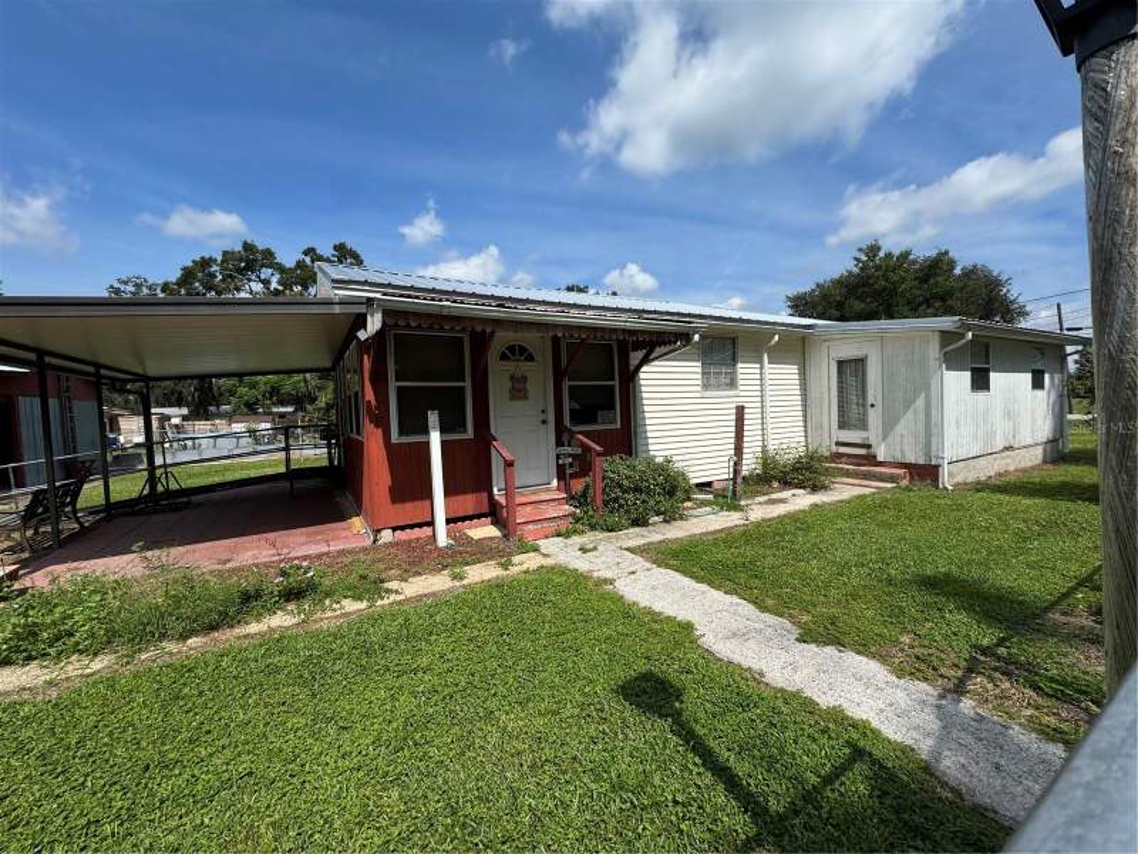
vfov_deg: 85.7
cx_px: 569
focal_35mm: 14
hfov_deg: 102.1
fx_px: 460
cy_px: 427
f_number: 2.2
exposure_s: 1/2494
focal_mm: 2.22
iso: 50
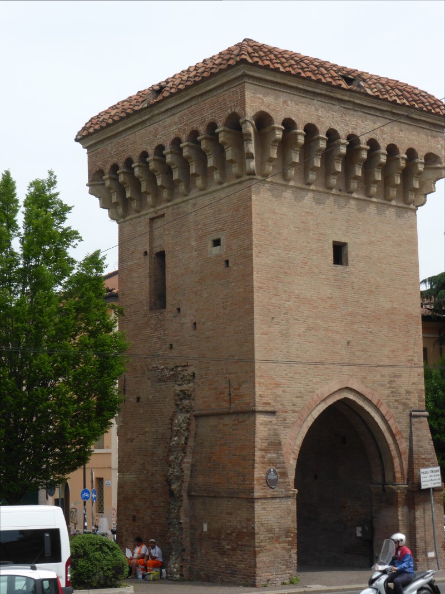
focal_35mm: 61
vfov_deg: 31.7
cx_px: 222
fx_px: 1046
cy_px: 297
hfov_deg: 24.0
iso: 100
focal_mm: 10.3
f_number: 4.7
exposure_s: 1/500
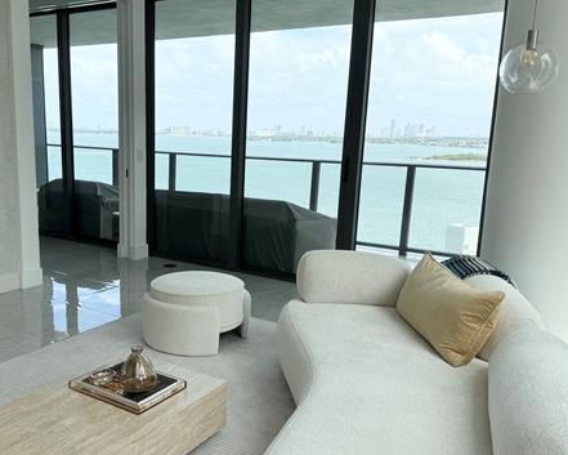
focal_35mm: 34
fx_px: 572
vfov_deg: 43.4
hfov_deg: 52.2
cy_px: 240
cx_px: 210
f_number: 1.78
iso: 80
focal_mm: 6.76
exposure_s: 1/4049
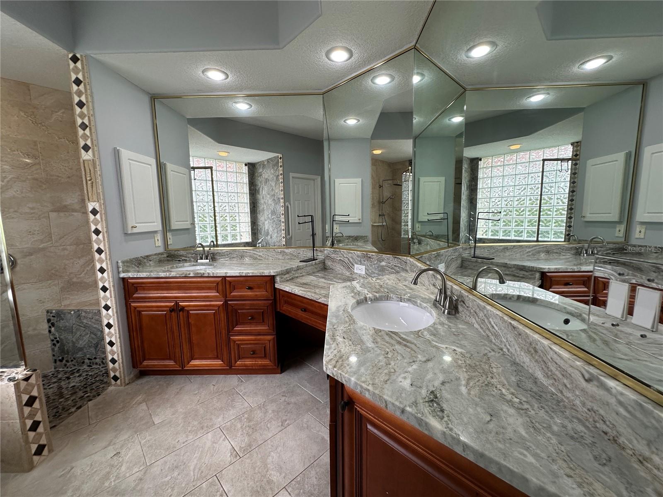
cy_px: 248
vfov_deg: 85.7
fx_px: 268
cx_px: 332
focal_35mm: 14
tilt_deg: -6.3
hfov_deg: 102.1
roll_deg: +0.6
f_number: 2.2
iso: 100
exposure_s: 1/120
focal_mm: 2.22
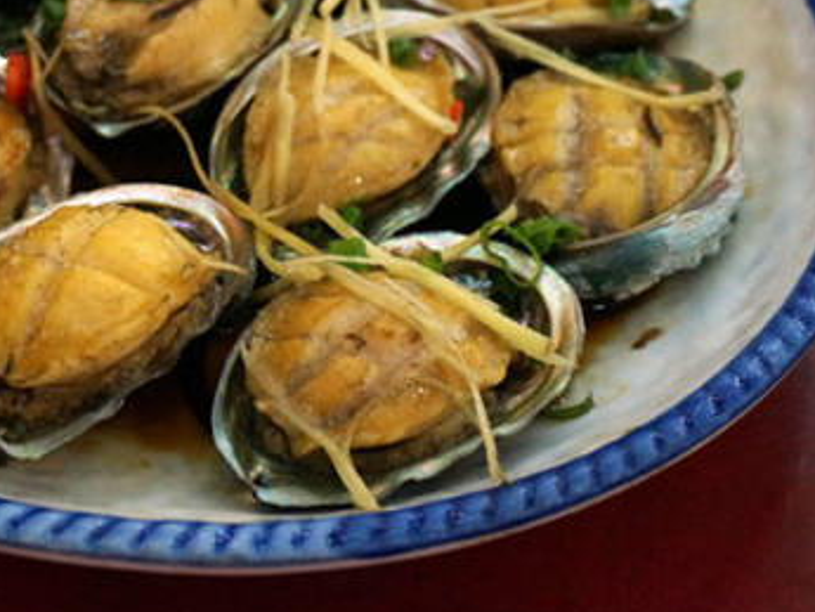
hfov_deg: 23.4
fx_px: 1951
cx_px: 206
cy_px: 170
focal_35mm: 83
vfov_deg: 17.7
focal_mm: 33
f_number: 5
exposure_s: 1/60
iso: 2500
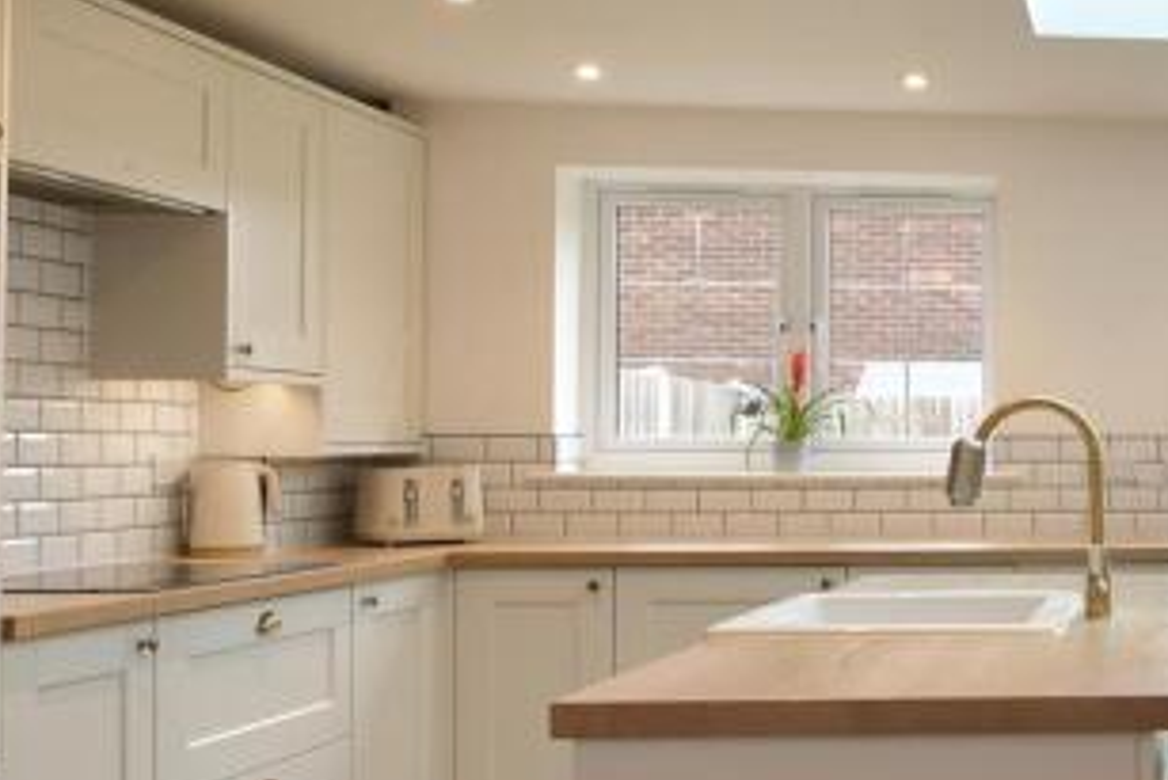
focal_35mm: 50
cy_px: 436
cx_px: 1438
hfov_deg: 32.1
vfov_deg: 27.0
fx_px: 1623
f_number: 8
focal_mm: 10
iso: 200
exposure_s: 1/15
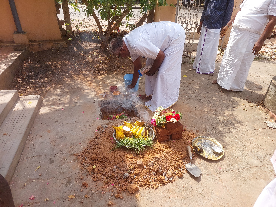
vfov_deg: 58.9
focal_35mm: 23
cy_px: 104
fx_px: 183
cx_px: 138
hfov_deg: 73.9
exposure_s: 1/344
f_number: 1.8
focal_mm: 5.06
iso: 25
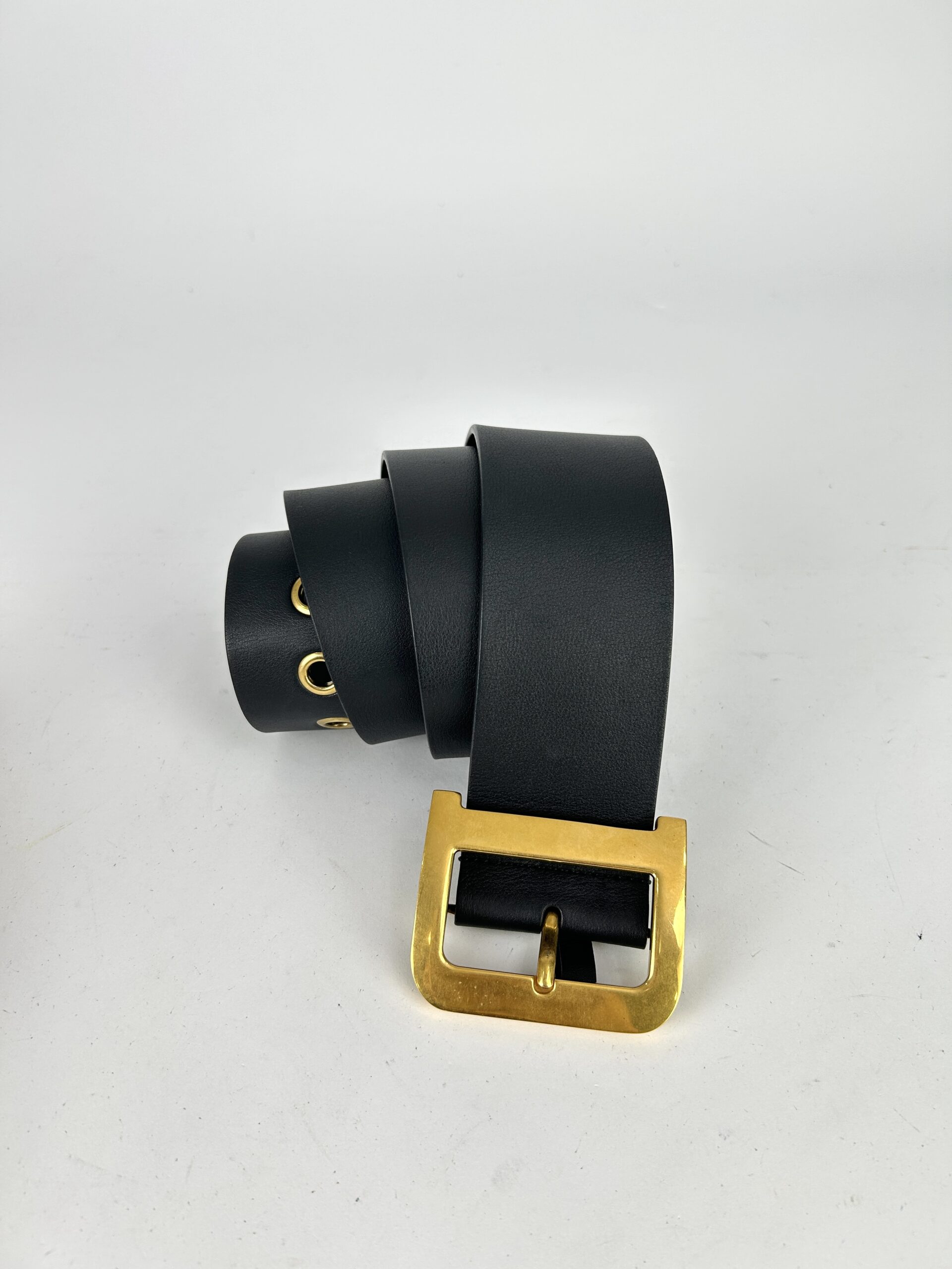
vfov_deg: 67.3
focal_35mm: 26
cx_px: 476
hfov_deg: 53.1
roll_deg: -4.1
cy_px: 634
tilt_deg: -43.8
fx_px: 953
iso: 32
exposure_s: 1/136
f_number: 1.5
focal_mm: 5.7
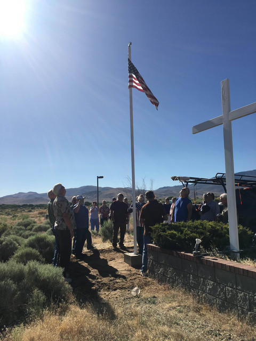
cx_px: 128
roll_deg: +1.4
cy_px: 170
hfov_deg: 48.2
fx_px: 286
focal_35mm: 29
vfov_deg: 61.7
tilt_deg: +6.2
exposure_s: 1/2849
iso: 25
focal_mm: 4.15
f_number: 2.2
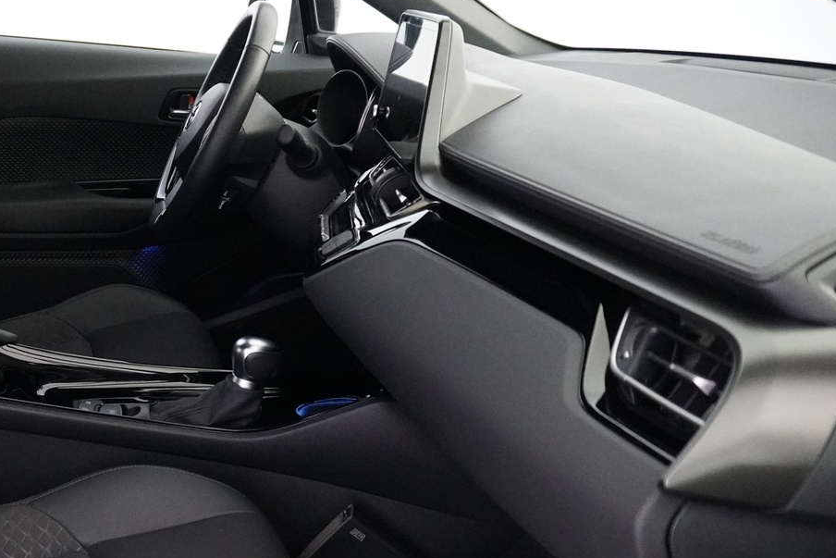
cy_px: 360
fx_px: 999
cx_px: 93
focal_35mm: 43
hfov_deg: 42.0
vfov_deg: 31.0
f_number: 3.5
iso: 6400
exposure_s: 1/80
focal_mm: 16
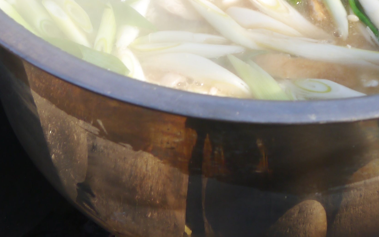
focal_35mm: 106
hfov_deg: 19.1
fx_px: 1095
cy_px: -141
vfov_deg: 11.7
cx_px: 370
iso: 160
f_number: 6.3
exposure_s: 1/250
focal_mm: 18
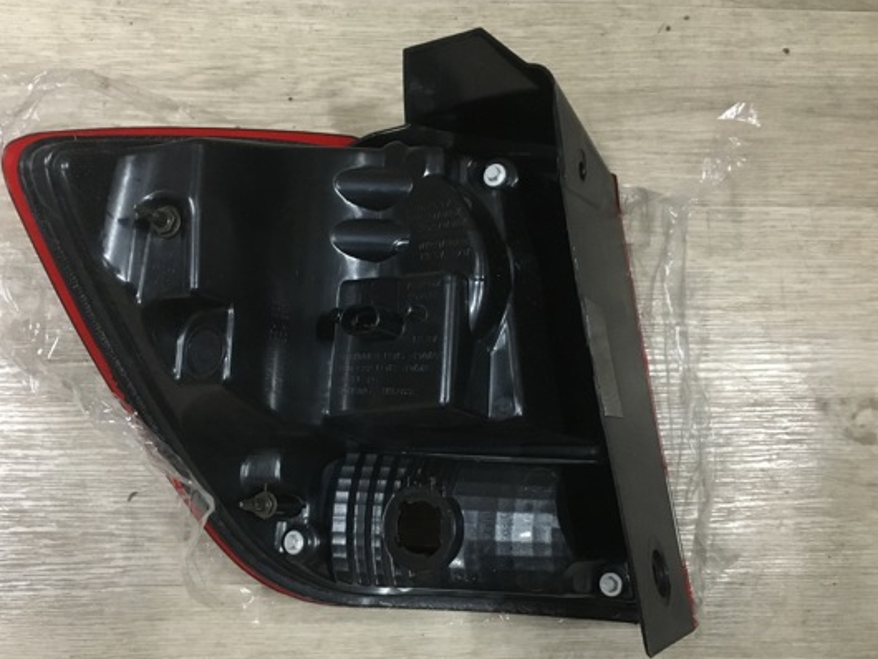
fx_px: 888
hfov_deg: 52.5
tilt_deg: -82.8
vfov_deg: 40.7
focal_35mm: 35
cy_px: 363
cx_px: 398
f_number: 2.2
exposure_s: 1/17
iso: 250
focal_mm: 4.15
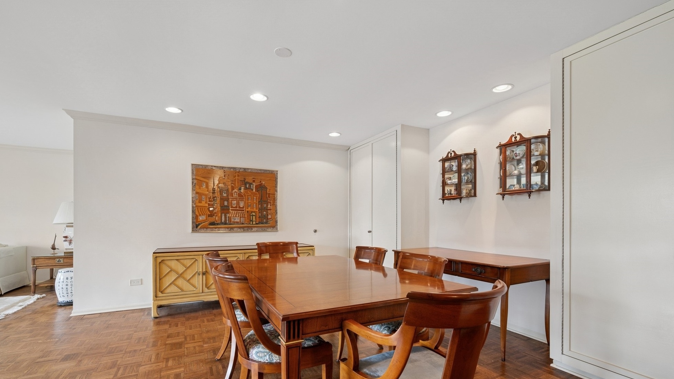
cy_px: 226
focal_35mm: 17
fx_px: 295
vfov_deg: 64.8
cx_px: 333
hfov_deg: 97.5
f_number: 9.5
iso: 200
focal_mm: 15.5
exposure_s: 1/8
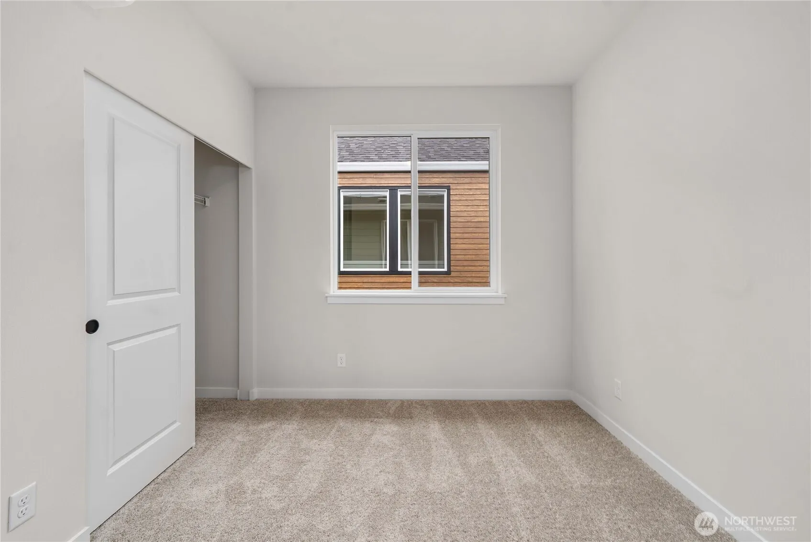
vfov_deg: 81.3
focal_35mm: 14
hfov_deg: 104.2
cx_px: 406
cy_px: 271
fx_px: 316
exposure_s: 1/30
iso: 800
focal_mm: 14
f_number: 7.1
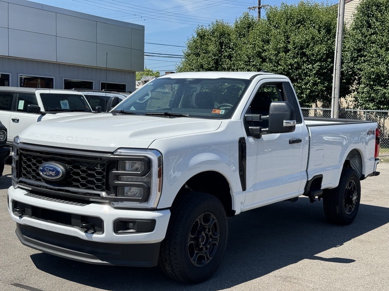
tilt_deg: -2.7
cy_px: 146
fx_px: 539
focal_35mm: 48
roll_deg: -1.6
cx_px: 194
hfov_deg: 39.7
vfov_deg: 30.3
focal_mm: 6.76
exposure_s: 1/3817
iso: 64
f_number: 1.78
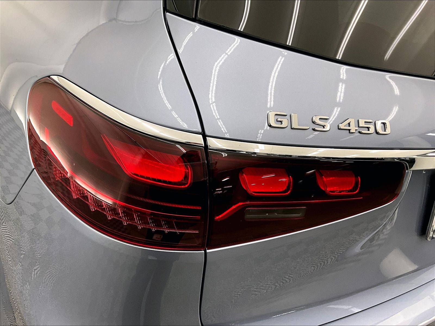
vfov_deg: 48.2
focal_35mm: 29
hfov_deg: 61.7
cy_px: 163
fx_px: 364
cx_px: 218
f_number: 1.8
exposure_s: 1/60
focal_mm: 3
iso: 50
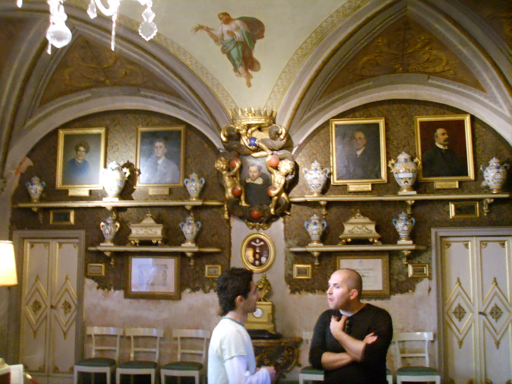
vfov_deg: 36.8
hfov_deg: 47.9
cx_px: 256
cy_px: 192
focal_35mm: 39
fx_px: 577
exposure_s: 1/2
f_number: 3.5
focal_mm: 6.6
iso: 150
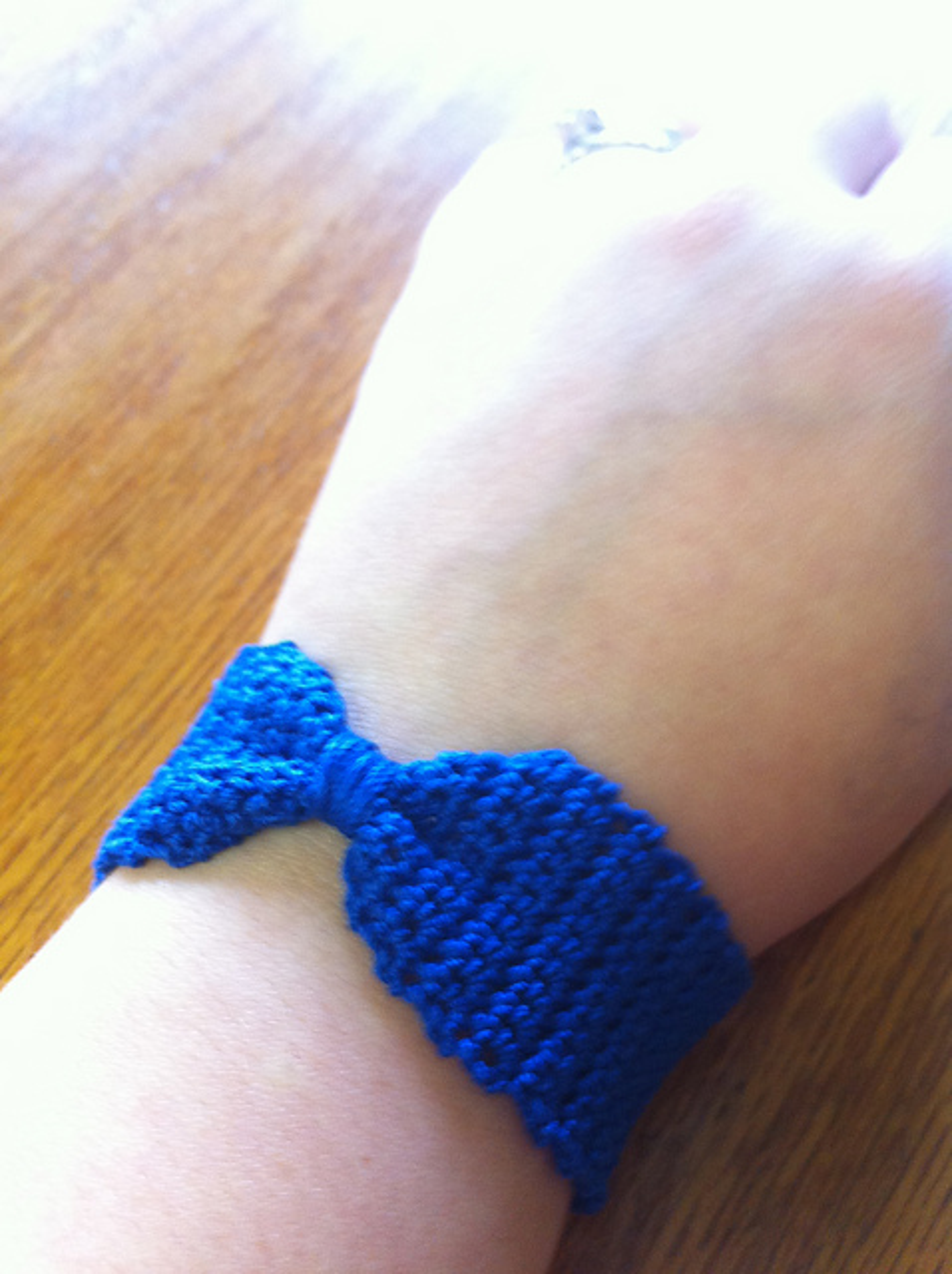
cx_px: 476
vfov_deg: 52.7
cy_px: 637
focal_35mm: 35
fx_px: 1287
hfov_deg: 40.6
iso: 160
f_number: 2.8
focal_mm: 3.85
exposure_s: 1/15
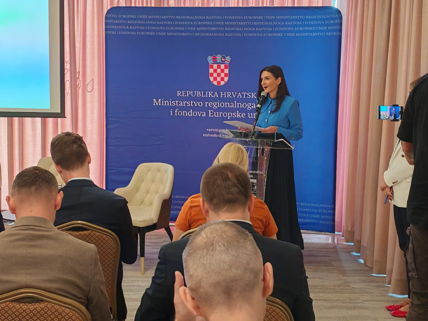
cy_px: 160
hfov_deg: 29.0
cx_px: 214
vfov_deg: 21.9
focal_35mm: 67
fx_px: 828
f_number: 1.95
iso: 500
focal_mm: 5.52
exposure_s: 1/100
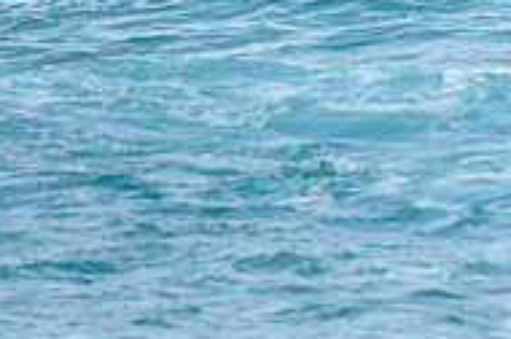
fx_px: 26017
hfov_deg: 1.1
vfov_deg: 0.7
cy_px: -165
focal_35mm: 1836
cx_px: 753
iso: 720
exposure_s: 1/1600
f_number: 5.6
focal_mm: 400
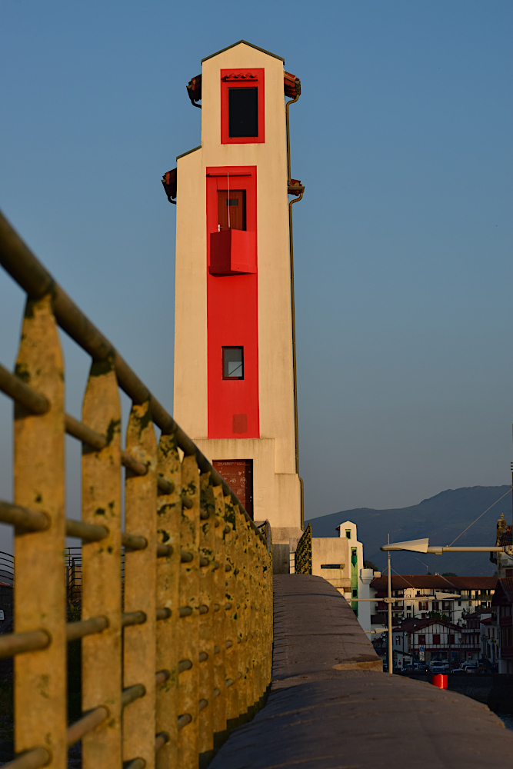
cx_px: 256
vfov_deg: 18.9
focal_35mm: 108
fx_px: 2308
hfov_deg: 12.7
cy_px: 384
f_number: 10
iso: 125
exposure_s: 1/250
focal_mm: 72
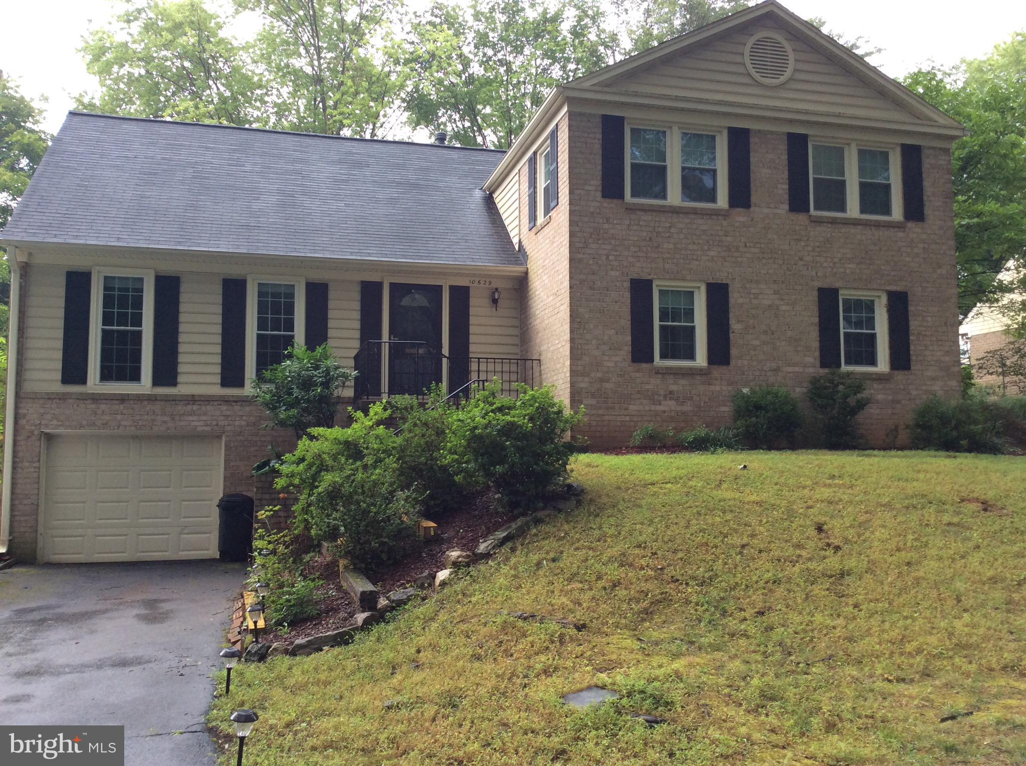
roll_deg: +0.9
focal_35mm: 32
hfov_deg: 56.9
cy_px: 383
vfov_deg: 44.0
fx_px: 947
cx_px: 513
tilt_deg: +5.4
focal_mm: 3.3
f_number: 2.4
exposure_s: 1/40
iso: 32
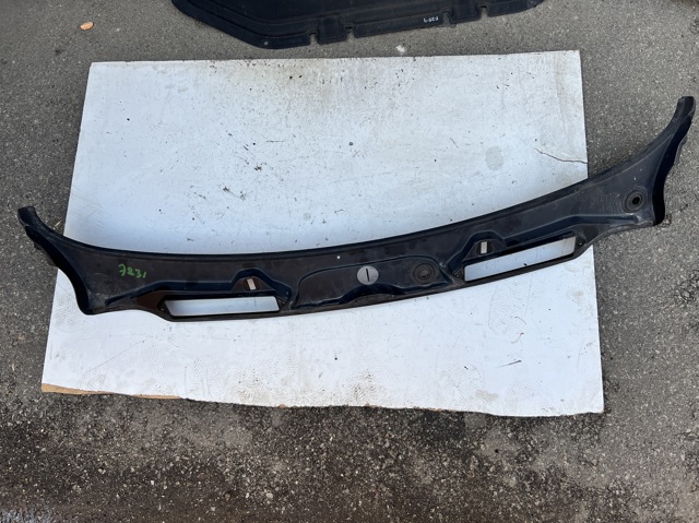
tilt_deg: -74.1
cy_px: 262
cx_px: 350
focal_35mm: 26
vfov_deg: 53.0
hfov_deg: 67.3
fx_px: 525
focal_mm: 5.7
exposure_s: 1/533
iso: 50
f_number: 1.5
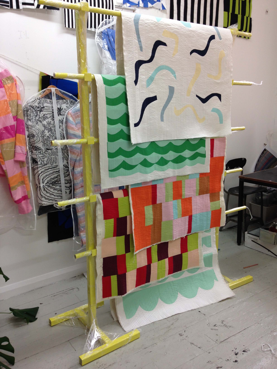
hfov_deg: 42.9
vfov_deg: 55.4
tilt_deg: -14.3
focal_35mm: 33
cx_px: 138
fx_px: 352
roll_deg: -0.5
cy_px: 184
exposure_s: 1/24
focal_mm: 4.12
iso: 50
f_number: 2.4
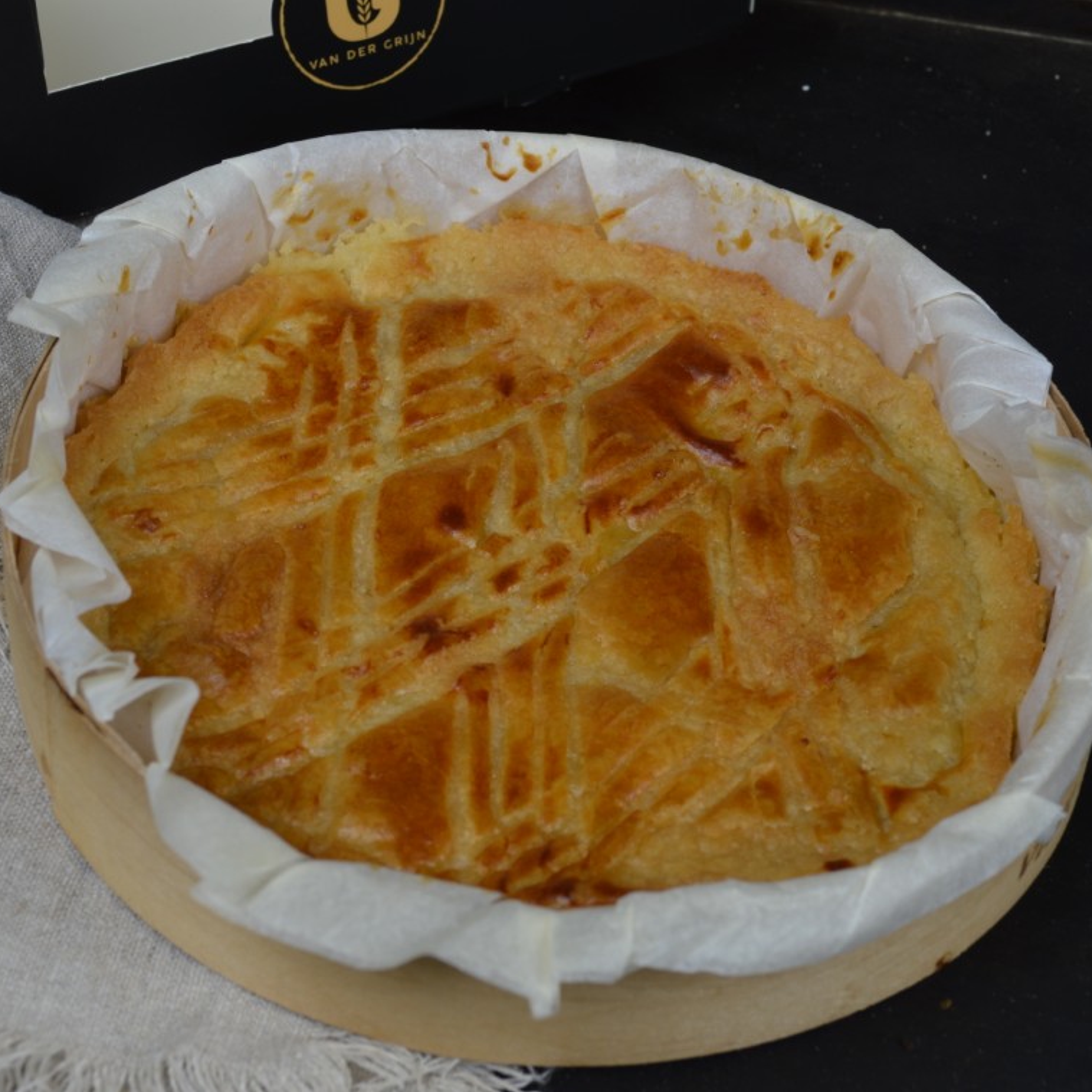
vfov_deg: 27.7
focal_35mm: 62
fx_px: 2213
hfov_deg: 27.7
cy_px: 551
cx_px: 500
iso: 100
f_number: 8
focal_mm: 32
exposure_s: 1/8
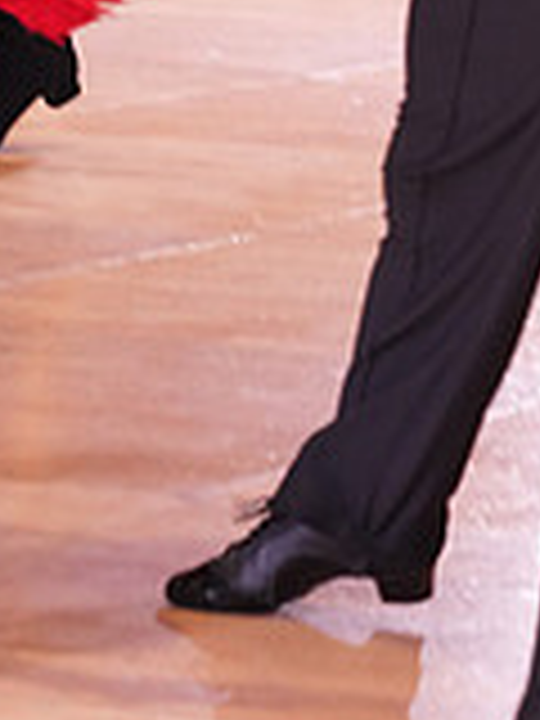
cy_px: -360
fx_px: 5928
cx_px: 56
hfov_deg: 5.2
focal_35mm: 285
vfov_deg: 6.9
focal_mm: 82
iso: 2000
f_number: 5.6
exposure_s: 1/200
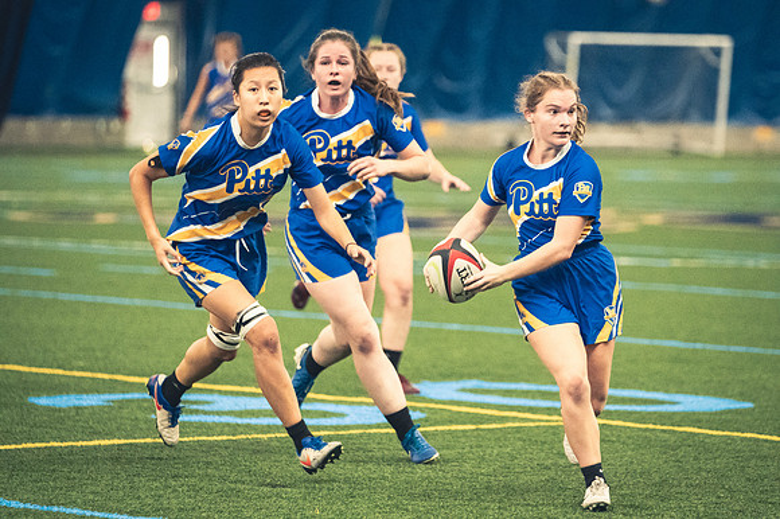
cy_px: 260
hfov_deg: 7.9
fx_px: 5673
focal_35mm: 262
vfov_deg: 5.2
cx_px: 390
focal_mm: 175
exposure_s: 1/500
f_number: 2.8
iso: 12800
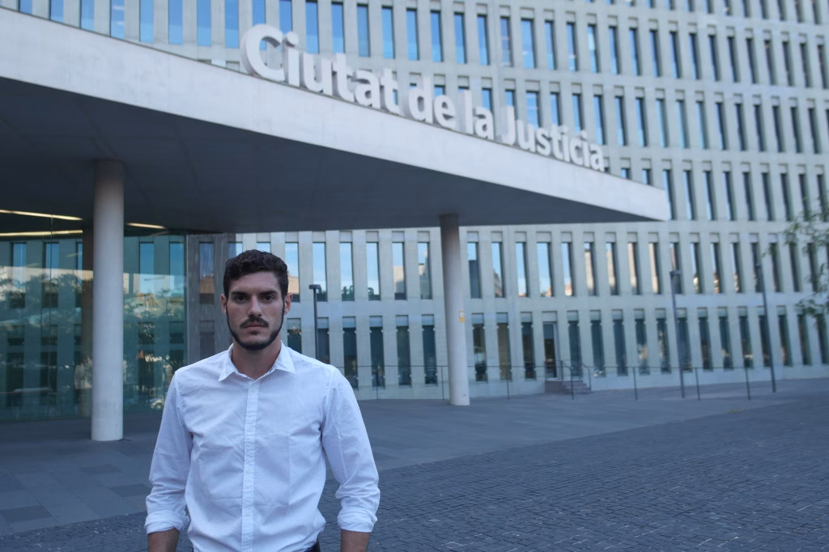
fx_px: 691
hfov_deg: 61.9
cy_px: 276
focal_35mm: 30
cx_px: 414
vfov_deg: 43.6
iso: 100
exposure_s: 1/80
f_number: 3.5
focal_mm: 20
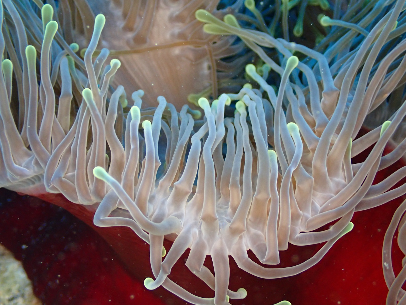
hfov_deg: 35.5
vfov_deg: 27.0
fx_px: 633
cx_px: 203
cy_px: 152
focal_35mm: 54
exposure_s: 1/200
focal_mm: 9.65
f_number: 3.3
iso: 400
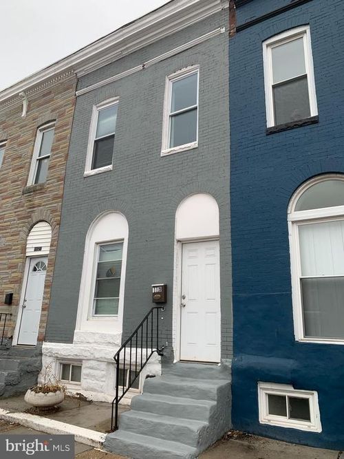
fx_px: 345
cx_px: 172
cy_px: 230
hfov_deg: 53.0
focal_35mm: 26
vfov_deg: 67.3
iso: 25
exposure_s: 1/321
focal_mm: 4.25
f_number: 1.8
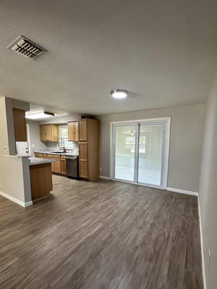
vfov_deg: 94.2
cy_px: 158
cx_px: 115
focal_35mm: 16
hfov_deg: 78.0
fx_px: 134
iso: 200
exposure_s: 1/120
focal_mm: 2.22
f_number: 2.2
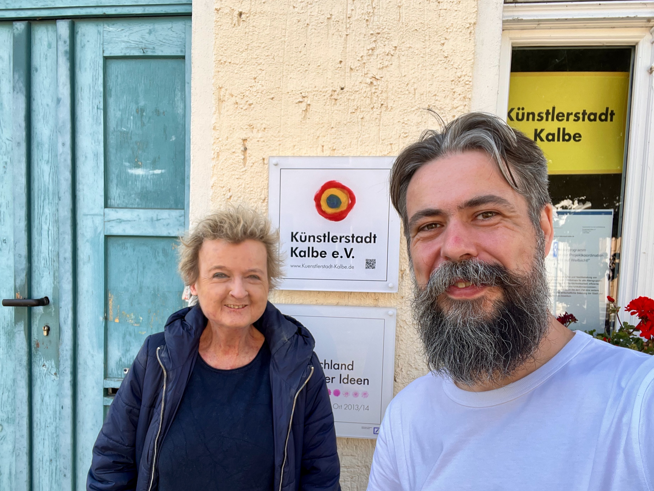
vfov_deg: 58.9
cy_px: 246
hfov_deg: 73.9
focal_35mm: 23
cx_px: 327
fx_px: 435
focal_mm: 2.71
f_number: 2.2
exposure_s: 1/121
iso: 25
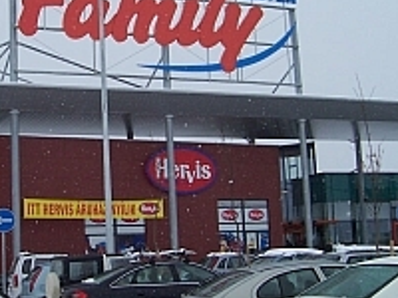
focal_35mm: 68
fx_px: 782
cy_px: 119
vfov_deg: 21.6
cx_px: 109
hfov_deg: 28.2
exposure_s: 1/350
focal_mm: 5.6
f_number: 5.6
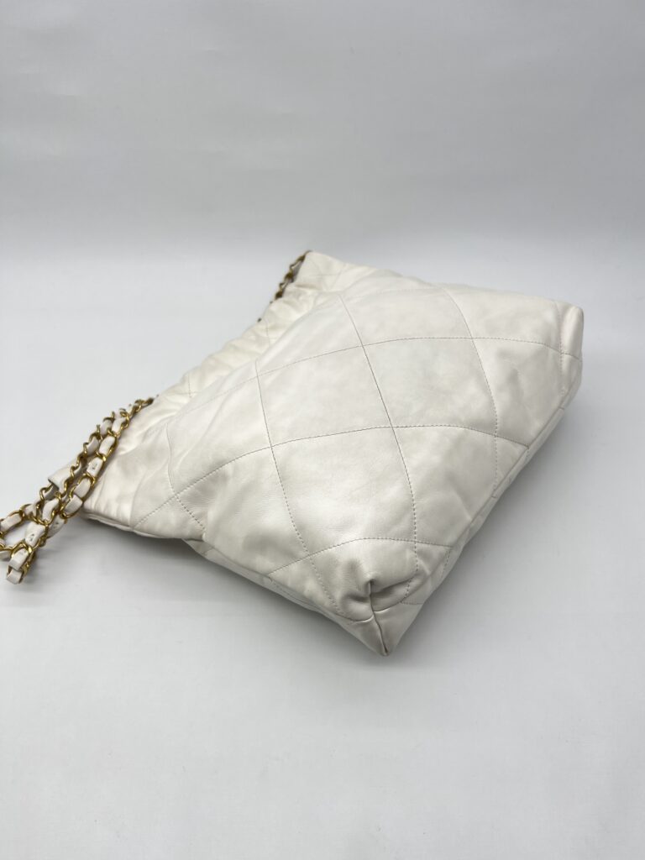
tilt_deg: -45.1
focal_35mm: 26
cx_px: 322
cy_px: 430
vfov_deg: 67.3
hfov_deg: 53.1
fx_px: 646
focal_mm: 5.7
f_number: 1.5
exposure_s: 1/266
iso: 40
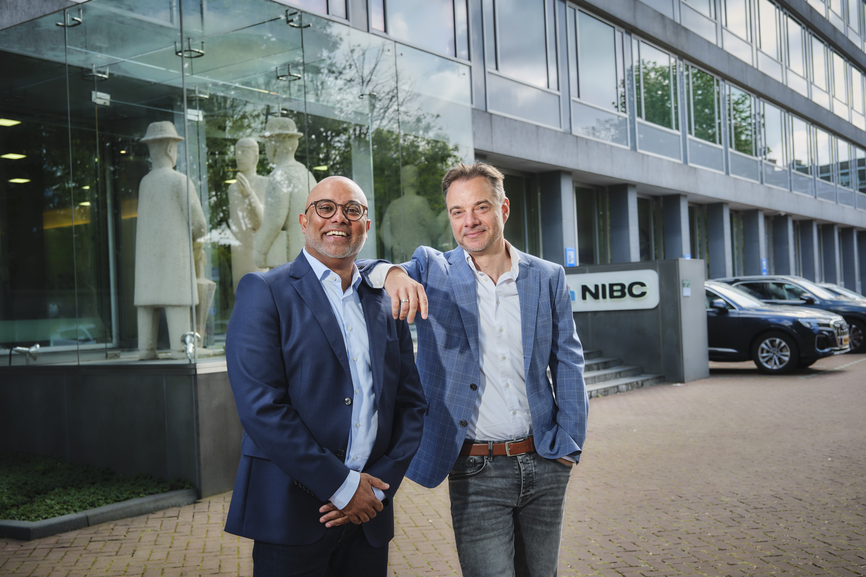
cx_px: 433
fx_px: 986
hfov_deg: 47.4
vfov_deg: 32.6
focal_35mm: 41
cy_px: 288
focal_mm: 27.4
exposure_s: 1/250
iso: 400
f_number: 4
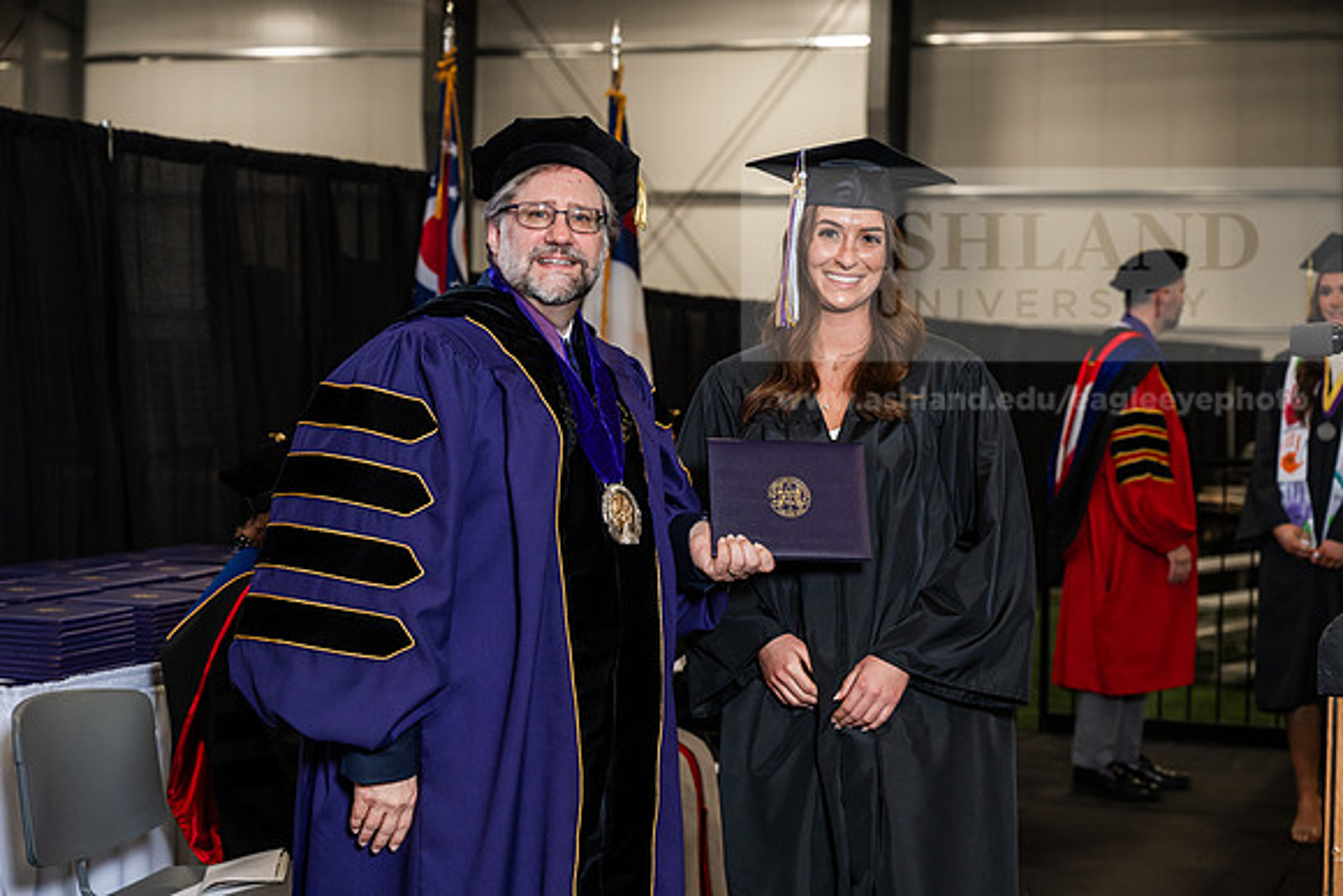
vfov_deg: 19.5
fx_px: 2612
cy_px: 448
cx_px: 672
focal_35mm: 70
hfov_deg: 28.8
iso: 1250
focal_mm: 70
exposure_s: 1/200
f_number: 4.5
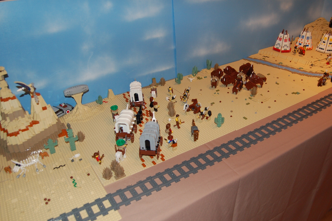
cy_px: 106
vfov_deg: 43.5
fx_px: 276
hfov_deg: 61.9
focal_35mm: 30
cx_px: 174
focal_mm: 18
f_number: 3.5
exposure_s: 1/60
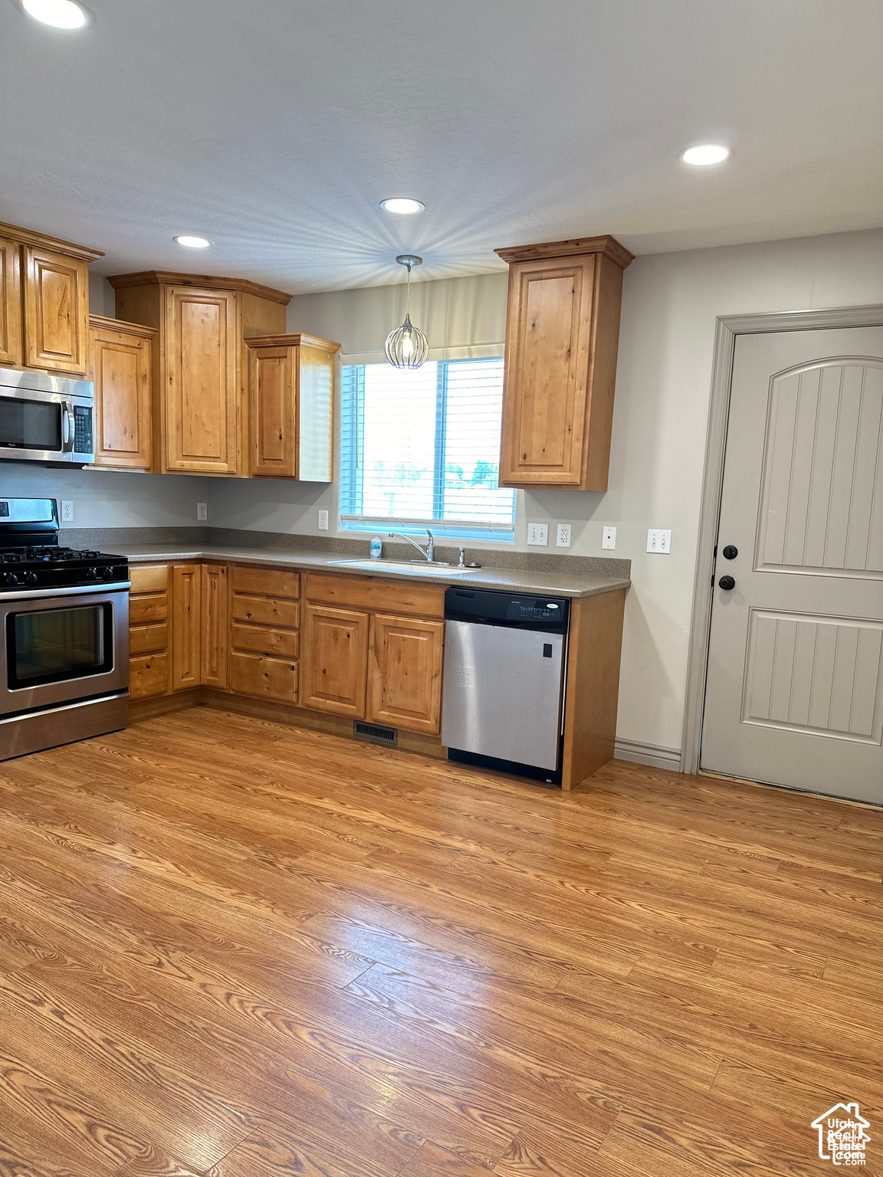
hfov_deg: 56.8
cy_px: 588
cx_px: 442
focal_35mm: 24
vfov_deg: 71.6
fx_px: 816
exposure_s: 1/60
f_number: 1.78
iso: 125
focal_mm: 6.86
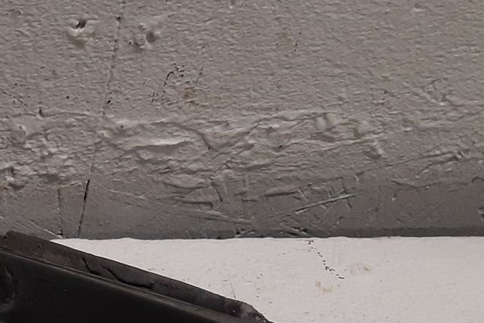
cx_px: -164
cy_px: 320
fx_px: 1184
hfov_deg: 20.8
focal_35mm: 88
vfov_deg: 15.3
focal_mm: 3.93
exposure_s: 1/50
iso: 160
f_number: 1.7
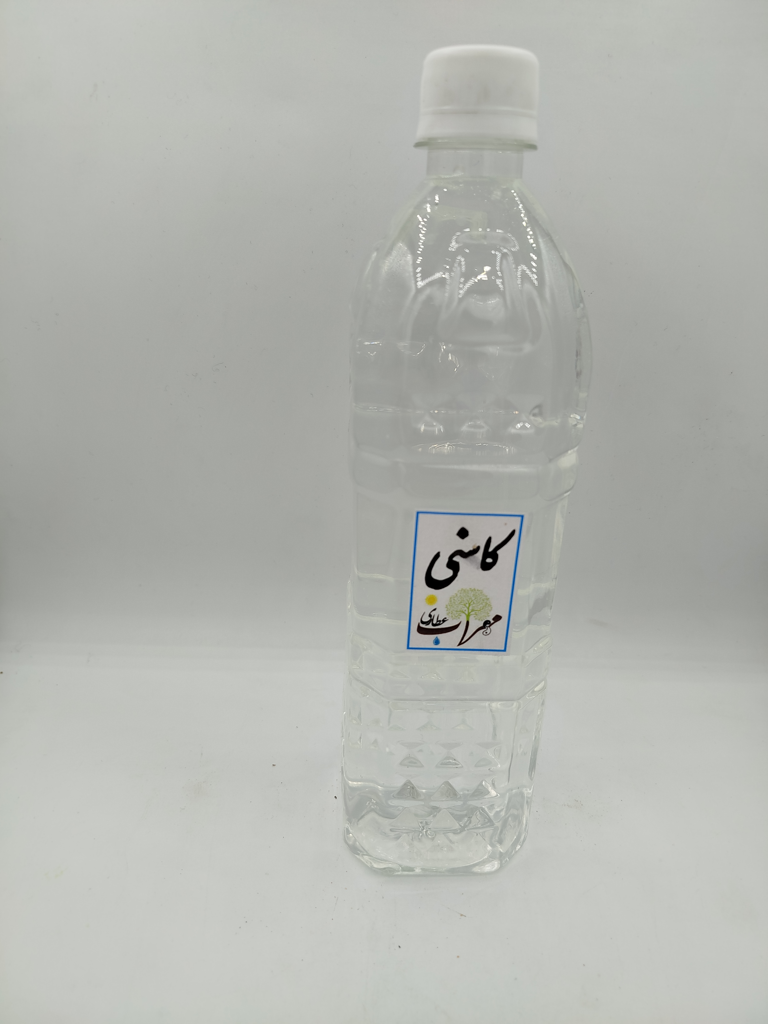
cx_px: 384
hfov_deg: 56.8
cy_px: 512
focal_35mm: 24
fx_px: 710
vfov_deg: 71.6
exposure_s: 1/643
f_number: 1.7
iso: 50
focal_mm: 5.31
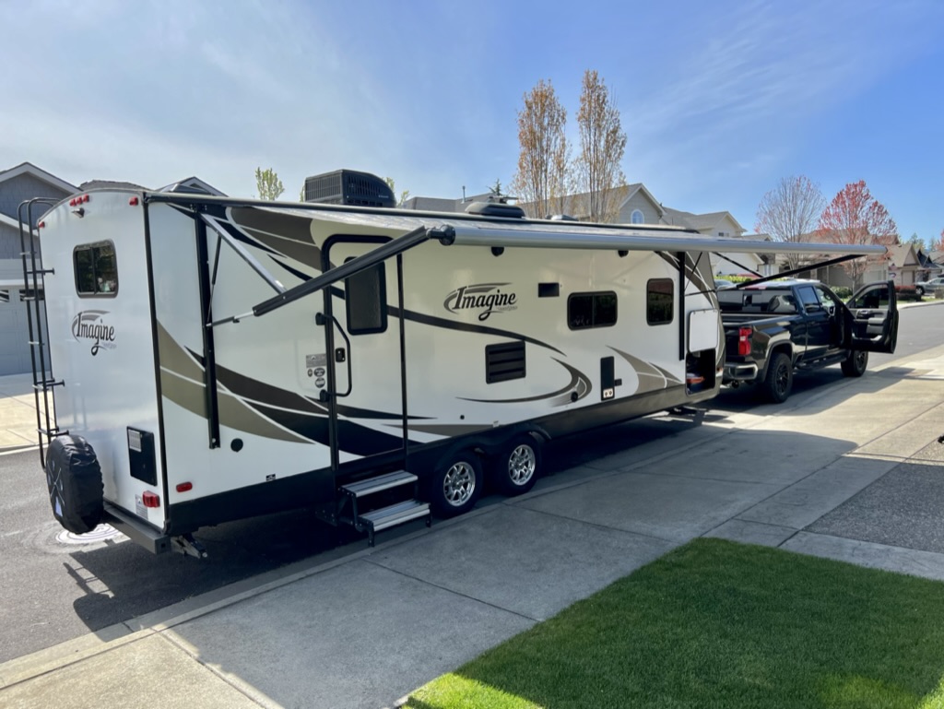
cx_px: 472
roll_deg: +2.5
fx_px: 709
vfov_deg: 53.1
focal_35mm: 26
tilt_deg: -5.3
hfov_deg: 67.3
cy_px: 354
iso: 50
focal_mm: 5.7
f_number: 1.5
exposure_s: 1/3968
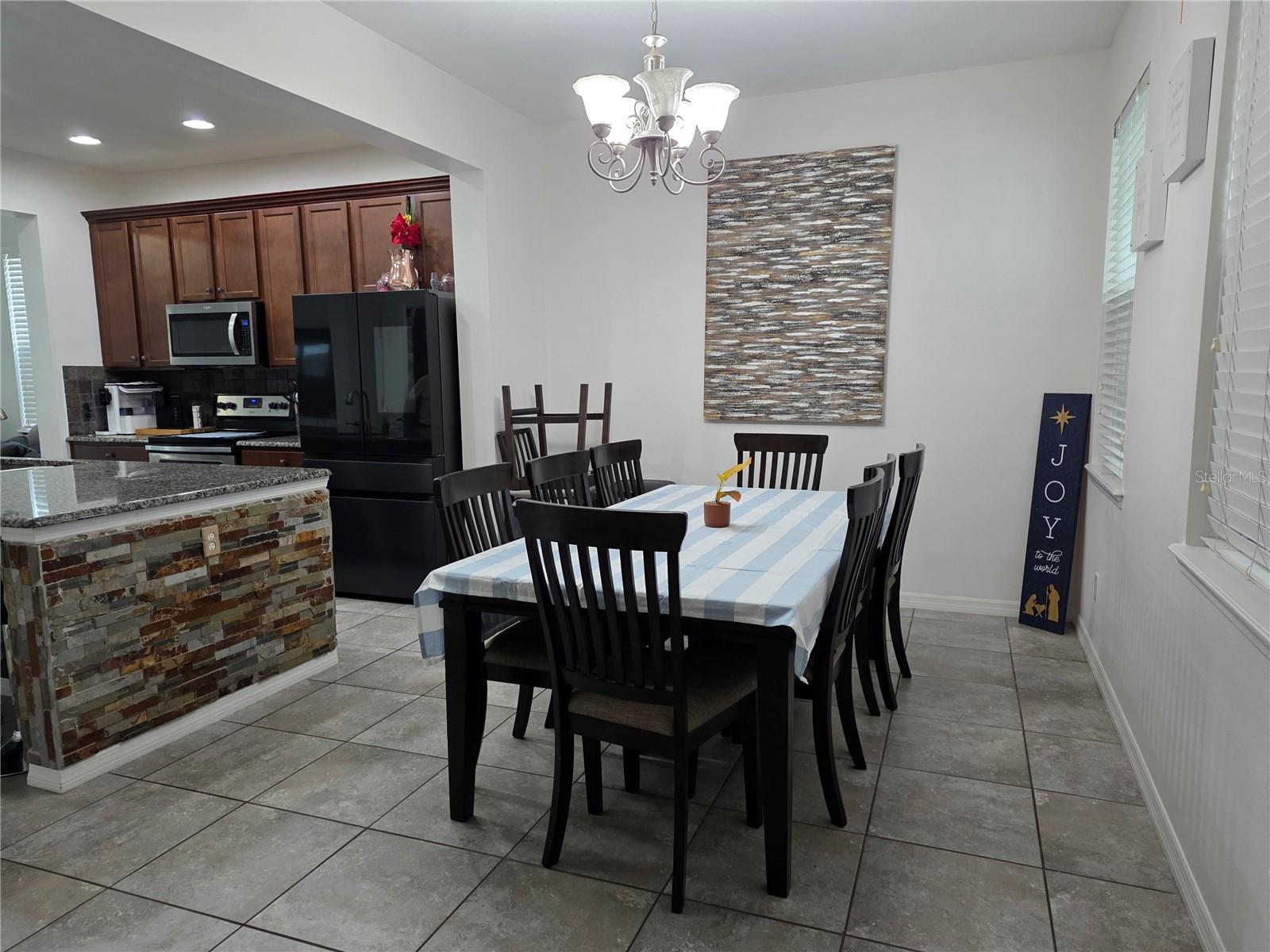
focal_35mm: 23
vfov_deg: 58.9
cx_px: 635
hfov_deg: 73.9
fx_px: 844
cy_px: 476
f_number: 1.7
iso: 400
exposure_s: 1/120
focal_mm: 6.25
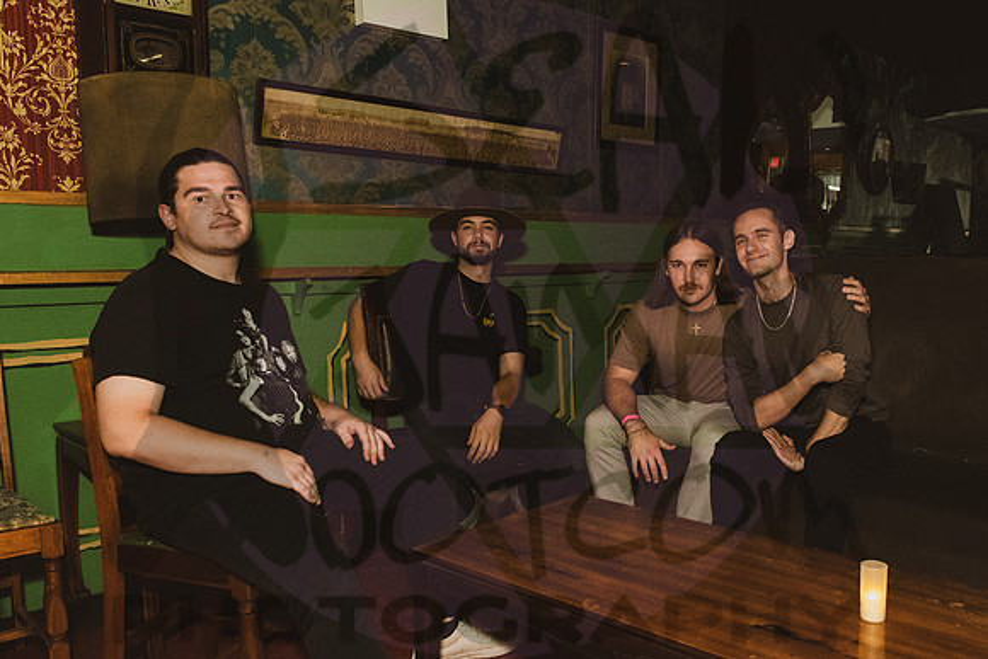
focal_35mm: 30
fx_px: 832
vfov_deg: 43.2
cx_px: 596
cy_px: 349
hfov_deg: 60.8
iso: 10000
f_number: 4.5
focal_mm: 24
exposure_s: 1/200
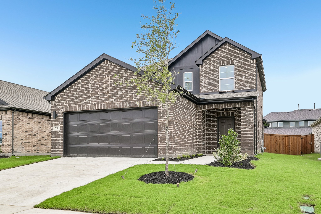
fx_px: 267
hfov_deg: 61.9
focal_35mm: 30
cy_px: 107
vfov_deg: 43.6
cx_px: 160
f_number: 8
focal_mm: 30
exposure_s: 1/1000
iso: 400
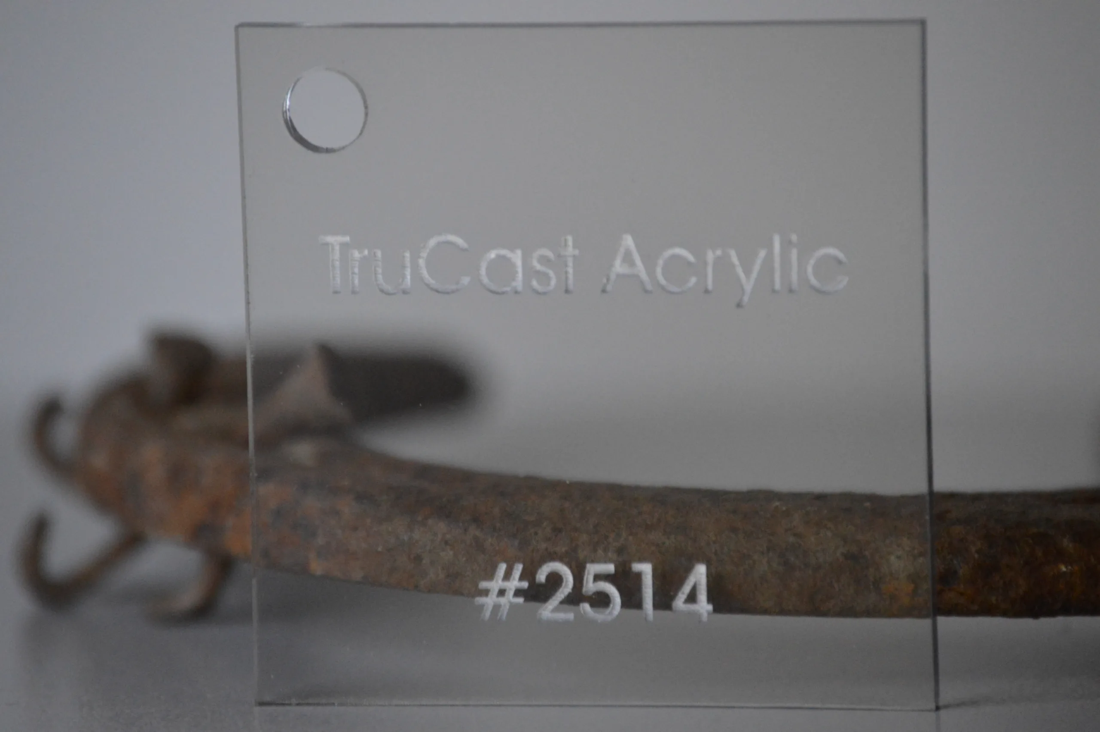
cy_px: 366
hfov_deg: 6.9
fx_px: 9158
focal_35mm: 300
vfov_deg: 4.6
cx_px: 550
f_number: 5.6
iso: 3200
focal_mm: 200
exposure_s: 1/320
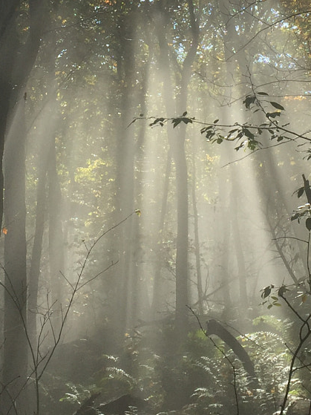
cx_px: 138
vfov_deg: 23.0
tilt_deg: +12.5
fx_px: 995
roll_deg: -3.0
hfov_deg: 17.8
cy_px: 53
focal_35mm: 83
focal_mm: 4.15
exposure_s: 1/898
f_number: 2.2
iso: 32
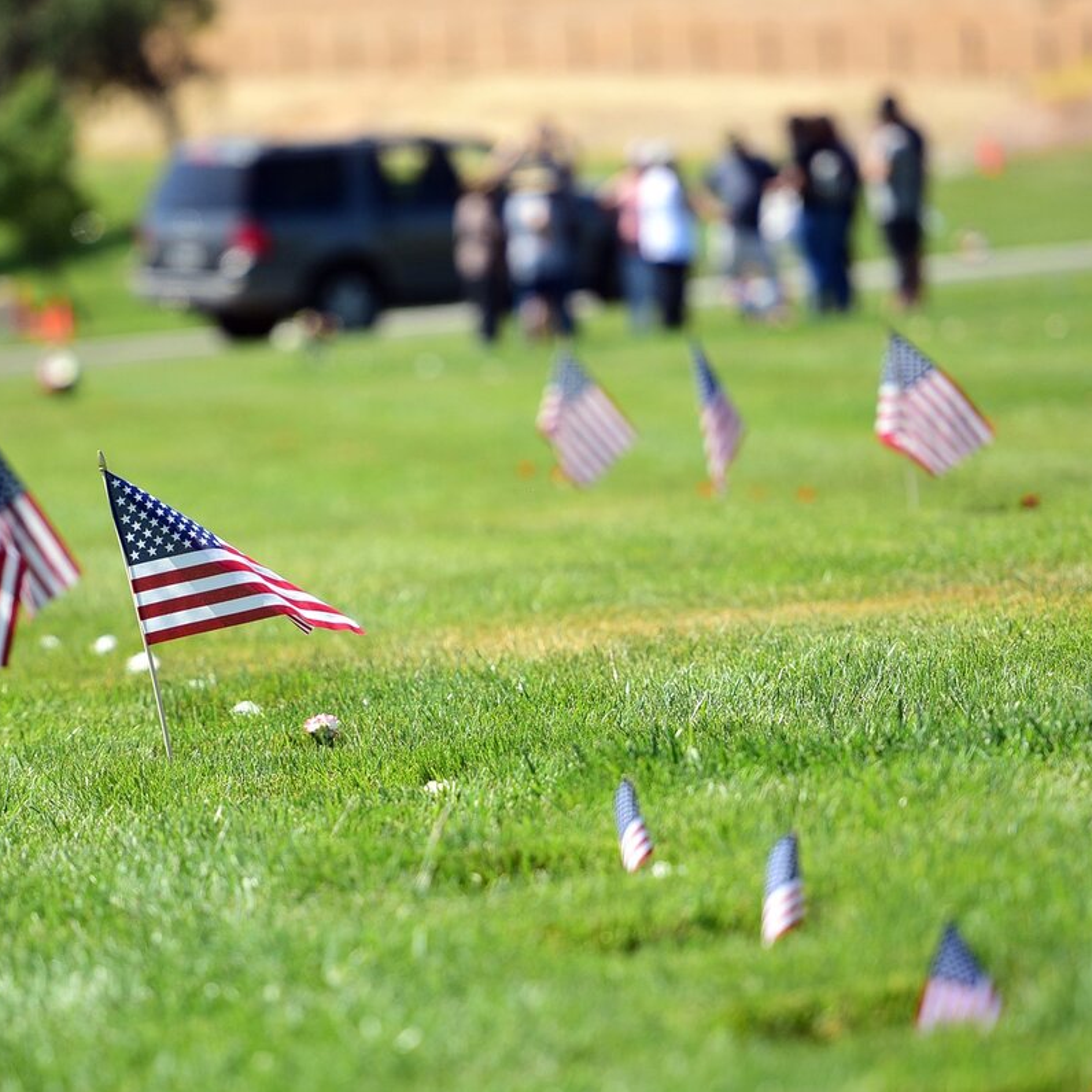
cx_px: 392
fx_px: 8459
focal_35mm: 237
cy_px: 547
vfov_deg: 7.4
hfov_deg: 7.4
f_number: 2.8
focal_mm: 185
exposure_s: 1/4000
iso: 400
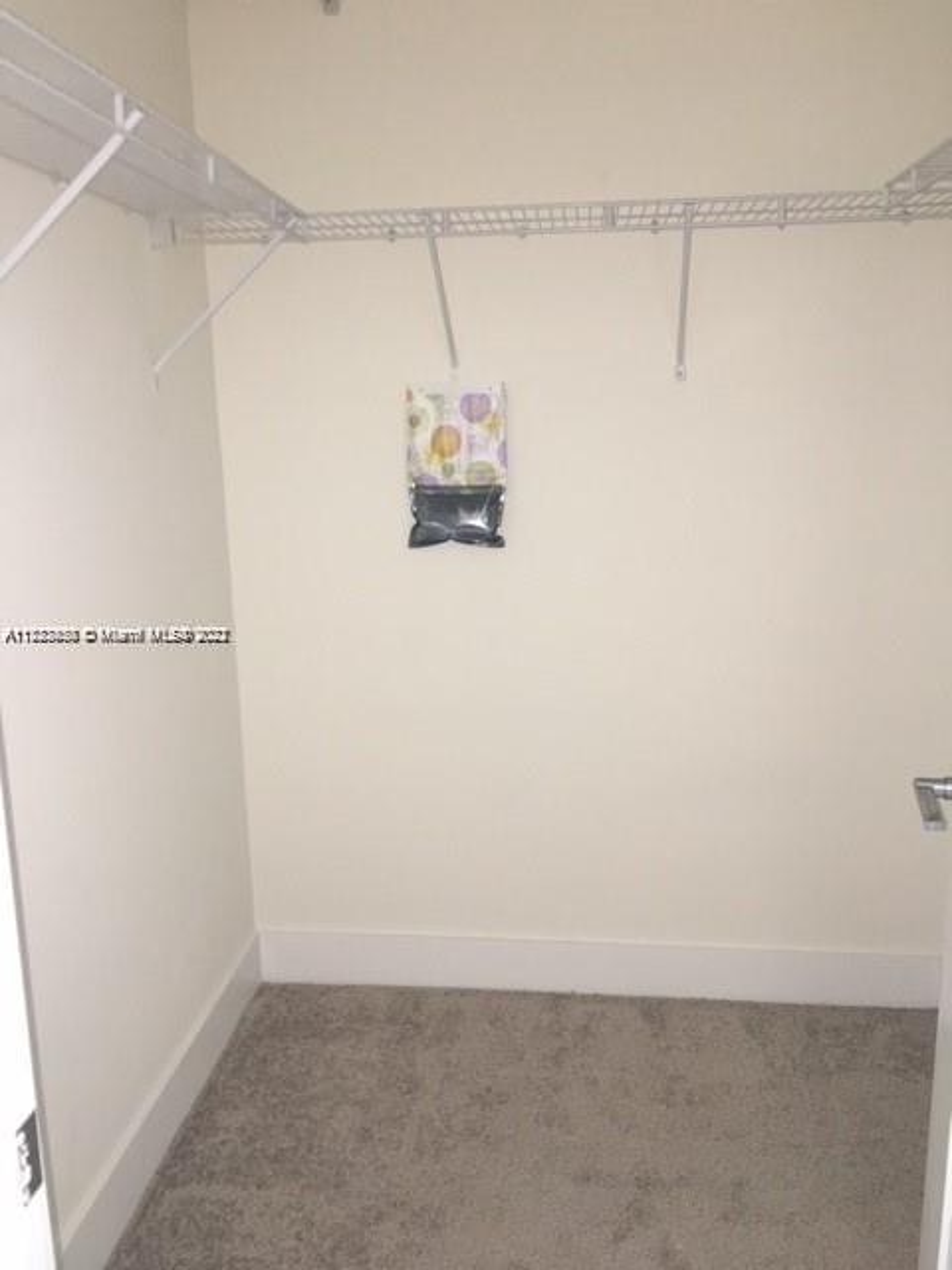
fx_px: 1063
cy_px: 635
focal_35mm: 29
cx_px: 476
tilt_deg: -12.4
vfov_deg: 61.7
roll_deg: +1.0
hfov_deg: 48.2
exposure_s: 1/16
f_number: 2.2
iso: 80
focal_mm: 4.15
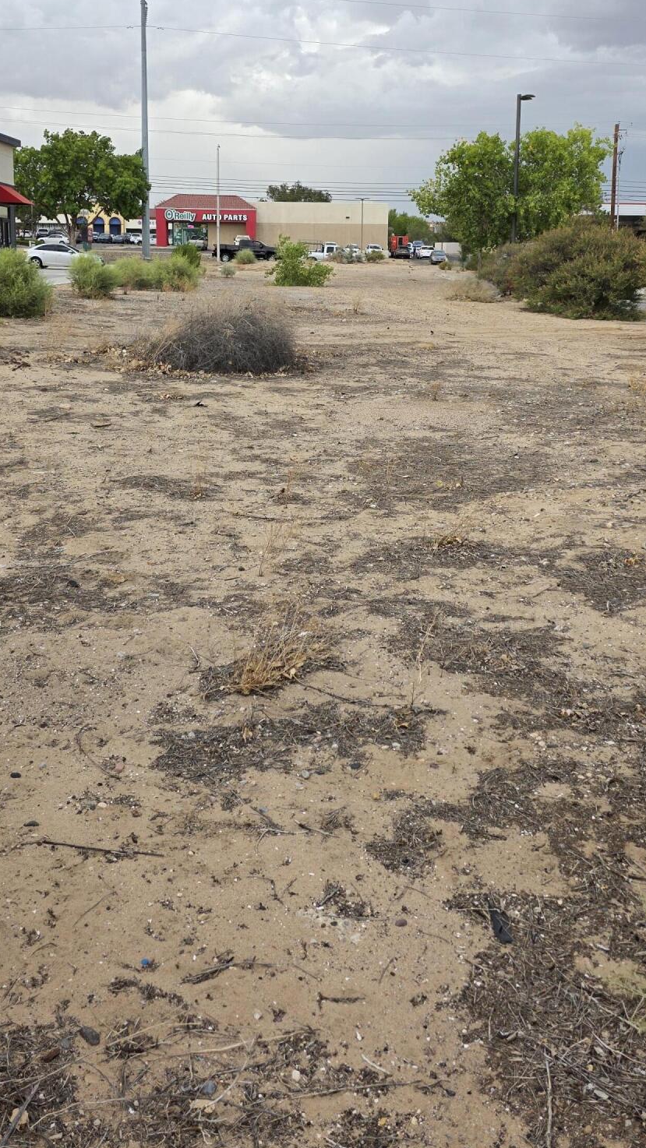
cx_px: 307
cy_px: 396
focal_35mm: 34
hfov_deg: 34.6
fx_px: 1035
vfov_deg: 56.9
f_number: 1.7
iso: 40
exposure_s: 1/180
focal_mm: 6.3
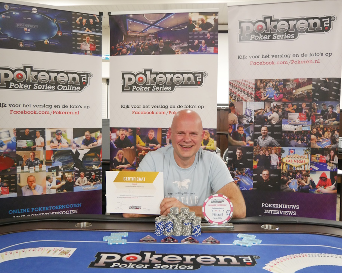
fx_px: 324
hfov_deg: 55.7
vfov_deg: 45.8
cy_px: 139
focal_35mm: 32
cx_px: 175
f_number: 3.7
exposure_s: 1/50
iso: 3200
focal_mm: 15
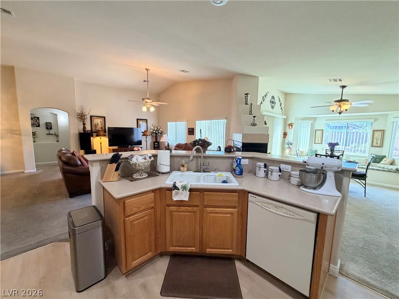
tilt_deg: -7.0
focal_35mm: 14
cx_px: 200
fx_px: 161
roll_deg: -0.3
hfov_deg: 102.1
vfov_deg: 85.7
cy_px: 150
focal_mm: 2.22
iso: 320
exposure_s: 1/60
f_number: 2.2
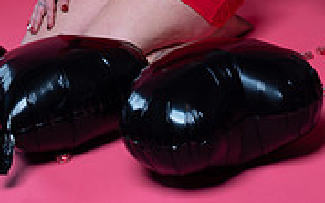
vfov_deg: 13.6
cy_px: -110
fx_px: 797
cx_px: 139
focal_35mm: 90
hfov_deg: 23.0
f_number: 8
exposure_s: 1/160
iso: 100
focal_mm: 35
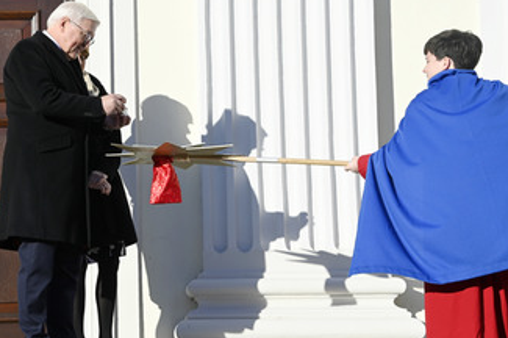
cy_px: 175
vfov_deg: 11.6
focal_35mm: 118
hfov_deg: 17.3
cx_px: 199
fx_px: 1663
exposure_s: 1/320
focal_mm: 85
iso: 250
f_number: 11
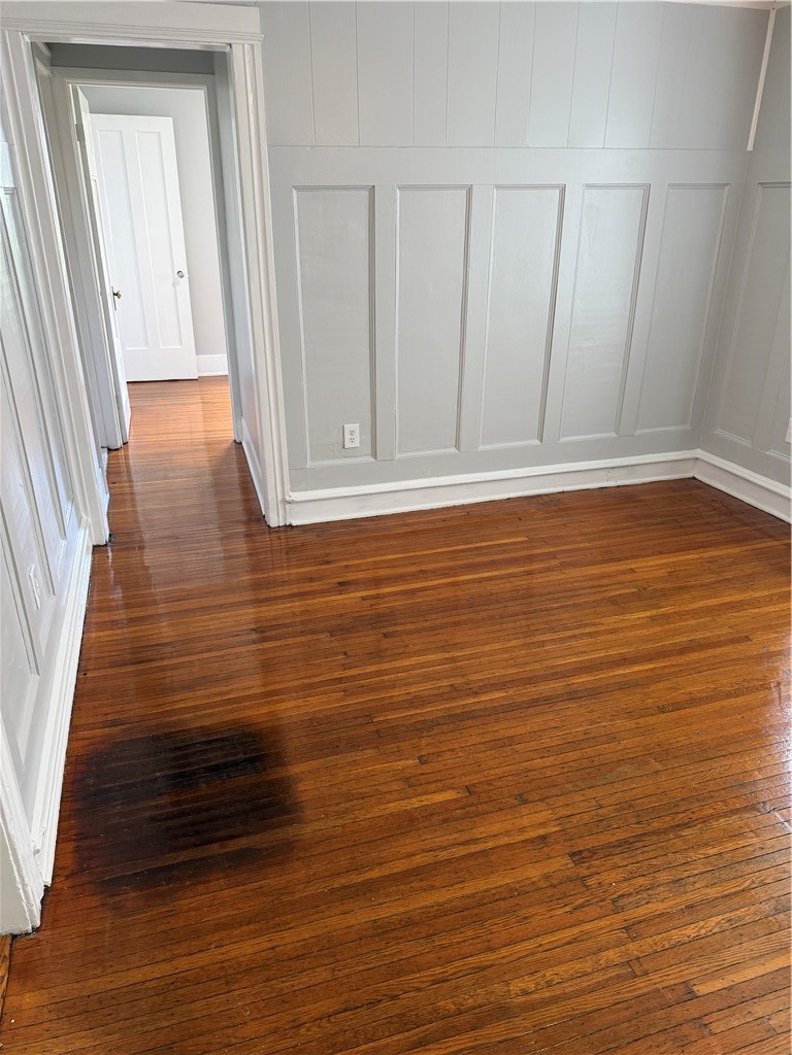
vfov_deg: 71.6
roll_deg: +0.5
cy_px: 528
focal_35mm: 24
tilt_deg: -24.2
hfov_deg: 56.8
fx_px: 732
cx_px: 396
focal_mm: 6.76
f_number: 1.78
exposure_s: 1/60
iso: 250
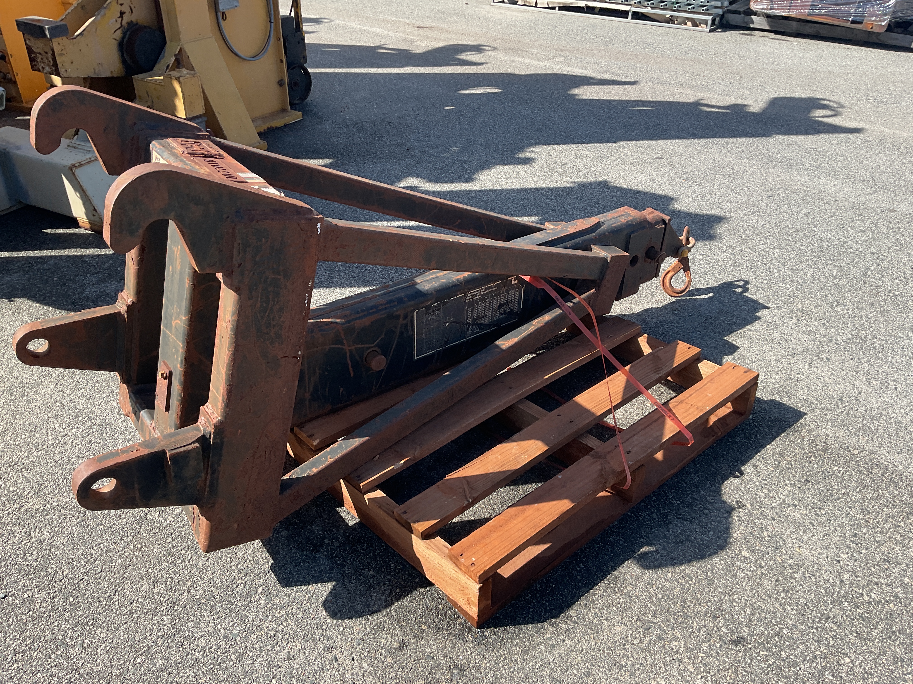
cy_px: 342
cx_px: 456
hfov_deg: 61.7
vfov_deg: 48.2
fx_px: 765
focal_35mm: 29
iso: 16
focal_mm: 3
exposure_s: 1/749
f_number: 1.8
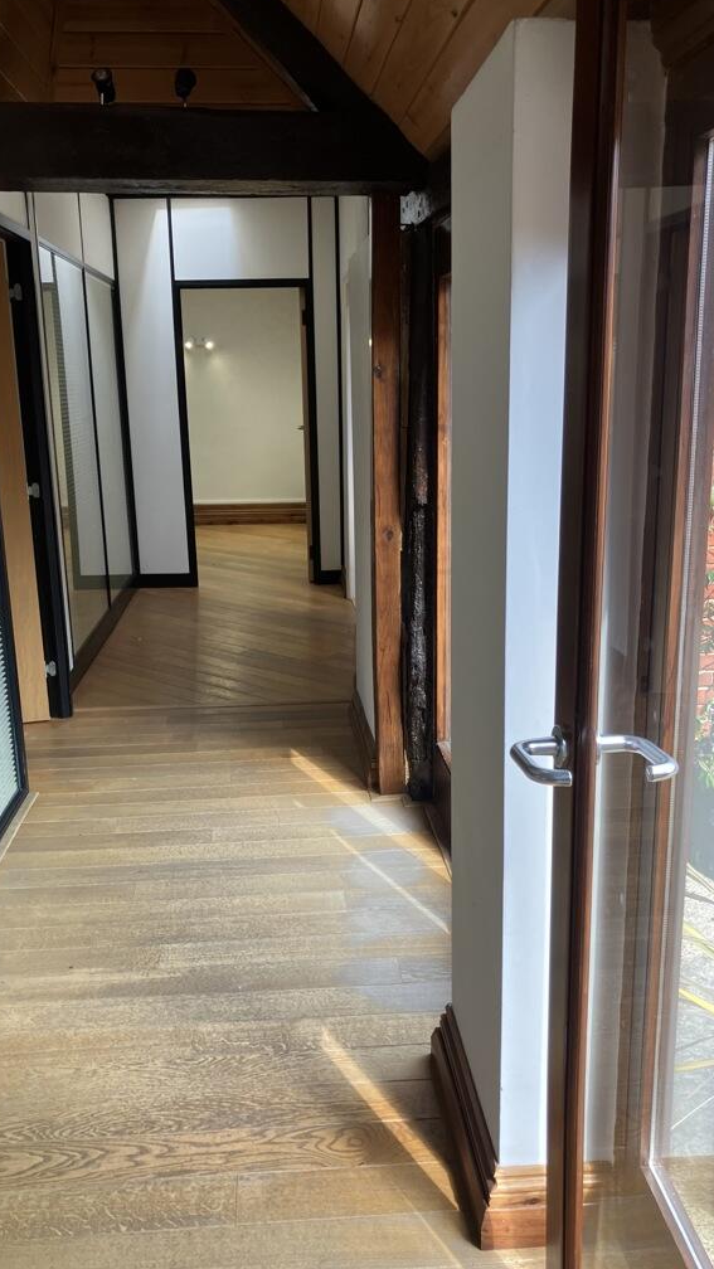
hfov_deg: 37.8
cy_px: 626
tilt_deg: -12.9
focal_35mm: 31
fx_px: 1043
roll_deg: +0.3
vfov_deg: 62.6
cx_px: 331
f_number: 1.8
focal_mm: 3.99
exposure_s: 1/100
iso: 40
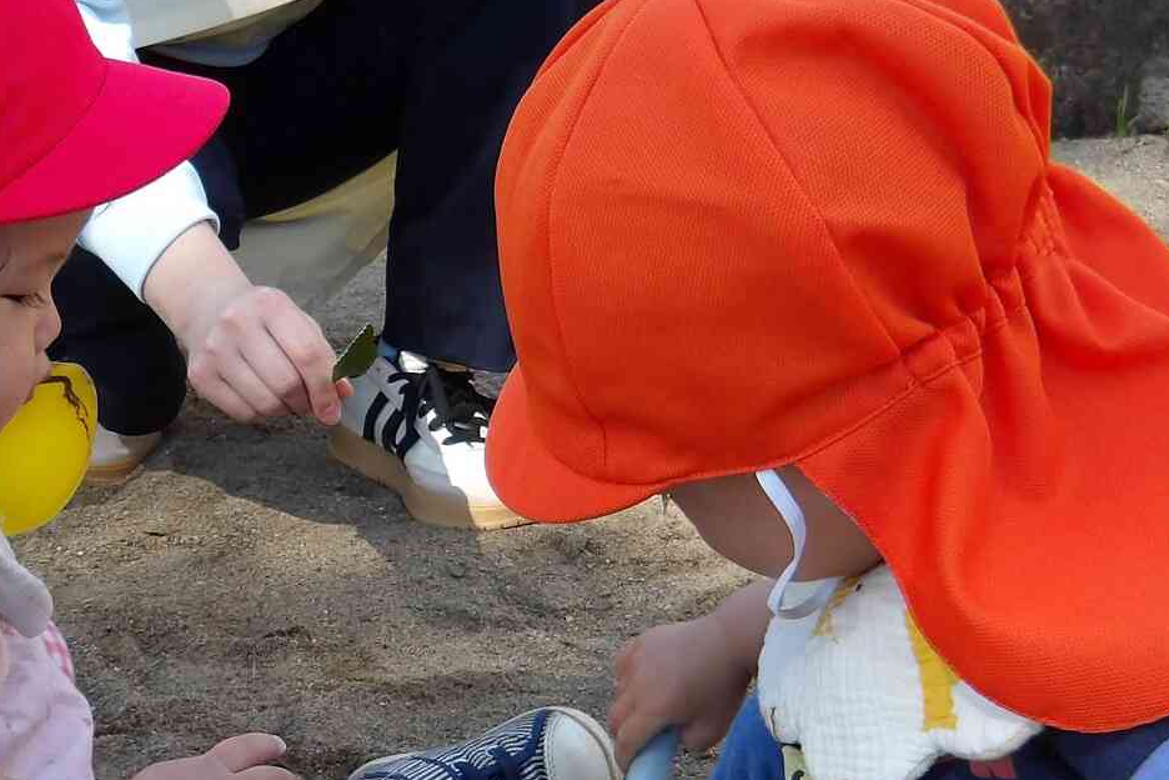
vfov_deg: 22.5
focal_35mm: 60
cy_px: 554
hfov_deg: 33.0
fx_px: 1948
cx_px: 356
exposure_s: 1/238
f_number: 3
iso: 100
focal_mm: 4.9
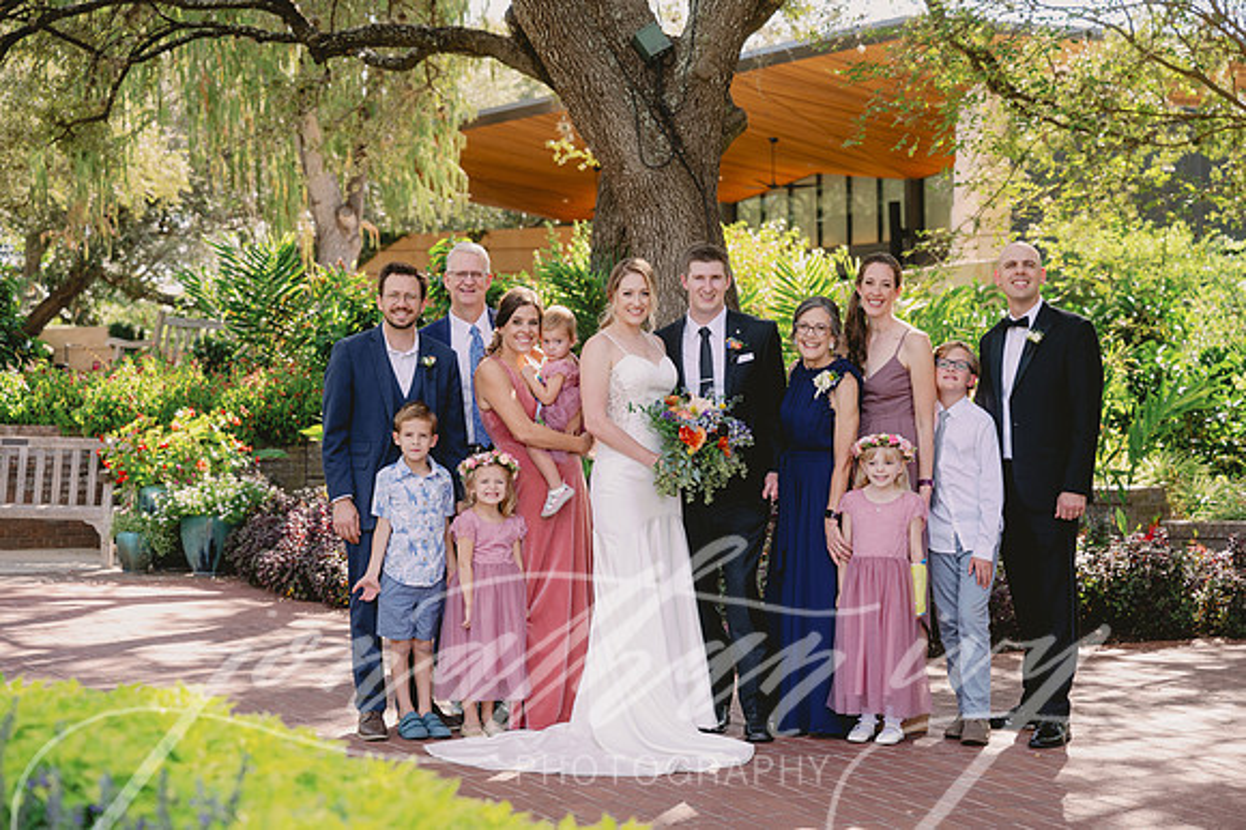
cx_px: 623
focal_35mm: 70
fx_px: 2421
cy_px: 415
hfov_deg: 28.9
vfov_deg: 19.4
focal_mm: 70
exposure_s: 1/200
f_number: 4
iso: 100
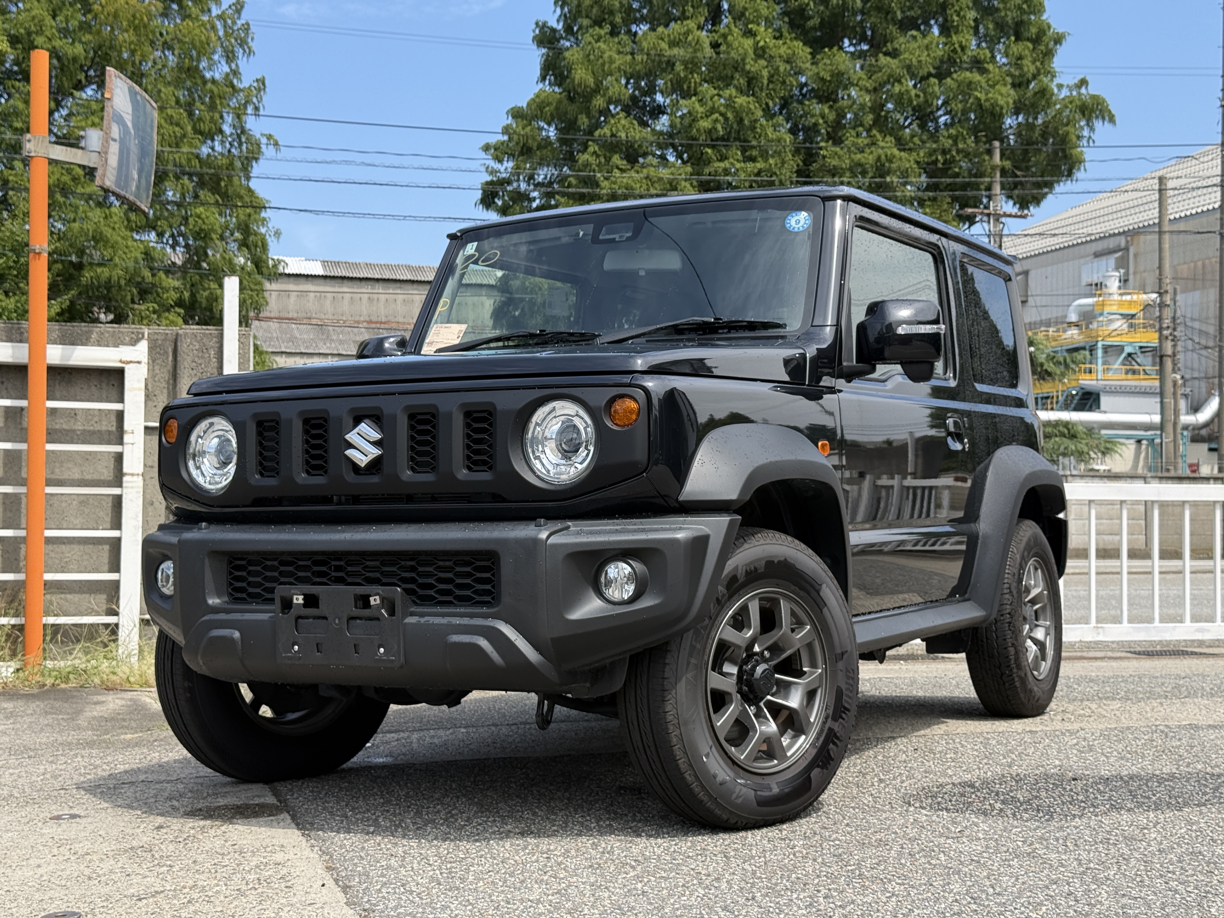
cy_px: 459
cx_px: 612
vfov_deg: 30.3
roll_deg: -0.3
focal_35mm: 48
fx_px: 1697
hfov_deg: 39.7
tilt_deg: +2.1
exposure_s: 1/2342
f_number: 1.78
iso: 100
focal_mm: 6.76
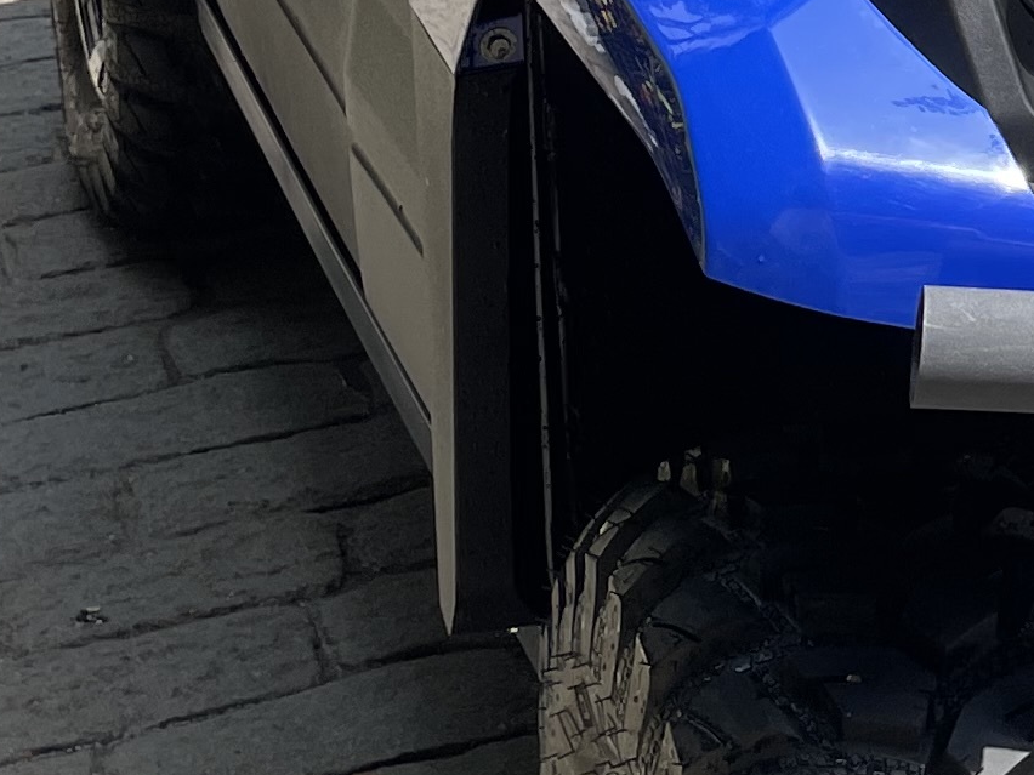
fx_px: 3674
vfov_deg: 11.5
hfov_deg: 14.5
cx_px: 1711
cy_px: -401
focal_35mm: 123
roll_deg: -3.1
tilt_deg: -12.9
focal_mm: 4.2
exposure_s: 1/812
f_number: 1.6
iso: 32
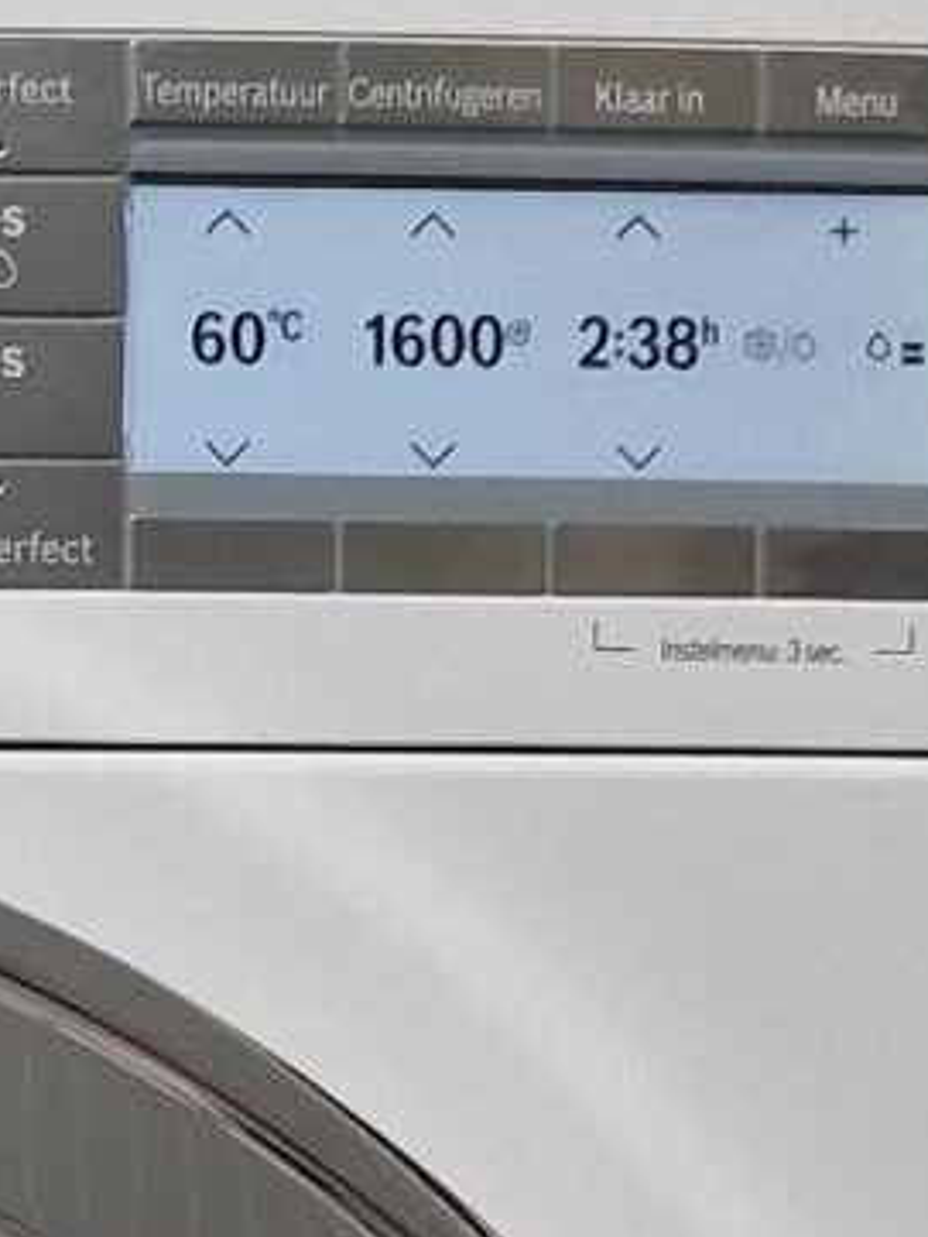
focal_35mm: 163
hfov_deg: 8.7
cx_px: -829
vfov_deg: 11.3
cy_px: 2152
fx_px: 5823
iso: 50
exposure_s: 1/180
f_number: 1.8
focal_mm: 6.4
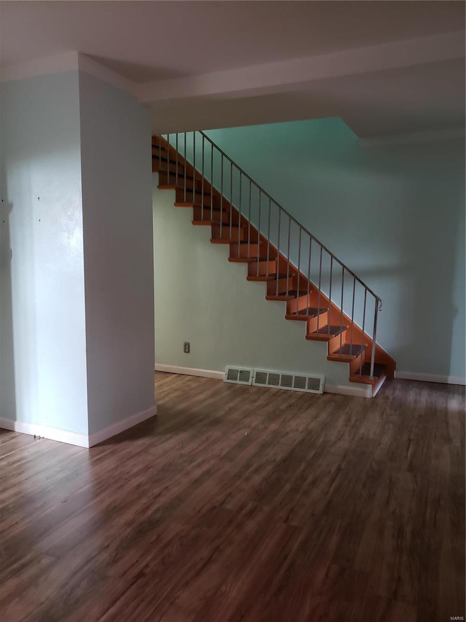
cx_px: 233
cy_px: 311
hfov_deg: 53.1
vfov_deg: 67.3
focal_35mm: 26
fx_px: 467
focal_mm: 4.3
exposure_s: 1/15
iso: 250
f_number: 1.5
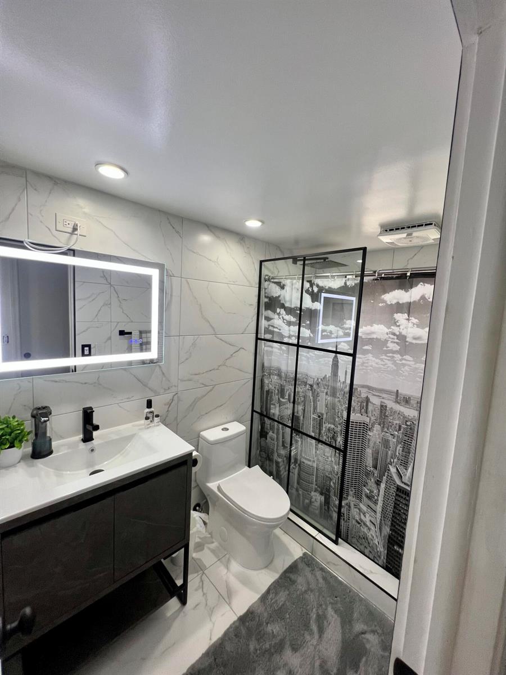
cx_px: 253
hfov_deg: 89.9
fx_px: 253
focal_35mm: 13
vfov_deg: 106.2
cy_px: 338
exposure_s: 1/120
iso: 100
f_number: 1.8
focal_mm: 1.57
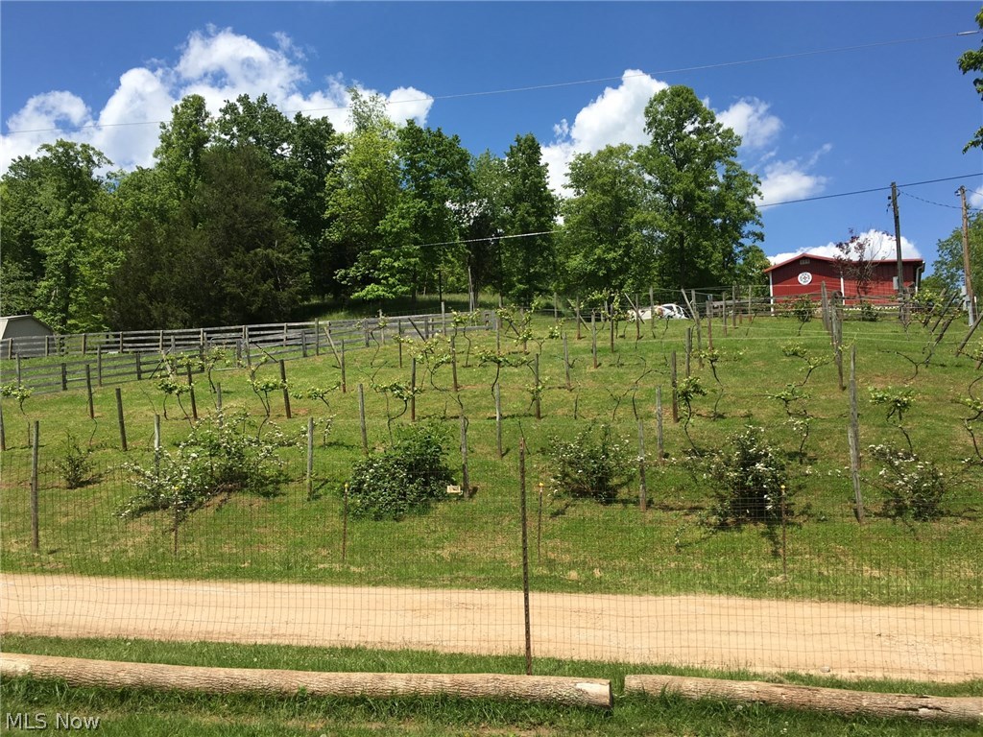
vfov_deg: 48.2
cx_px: 492
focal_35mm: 29
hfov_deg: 61.7
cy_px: 368
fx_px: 824
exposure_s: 1/1672
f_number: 2.2
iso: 25
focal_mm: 4.15
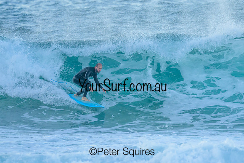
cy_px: 66
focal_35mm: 953
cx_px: 130
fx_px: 6458
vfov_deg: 1.4
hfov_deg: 2.2
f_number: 6.3
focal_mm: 800
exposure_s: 1/1600
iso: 1800
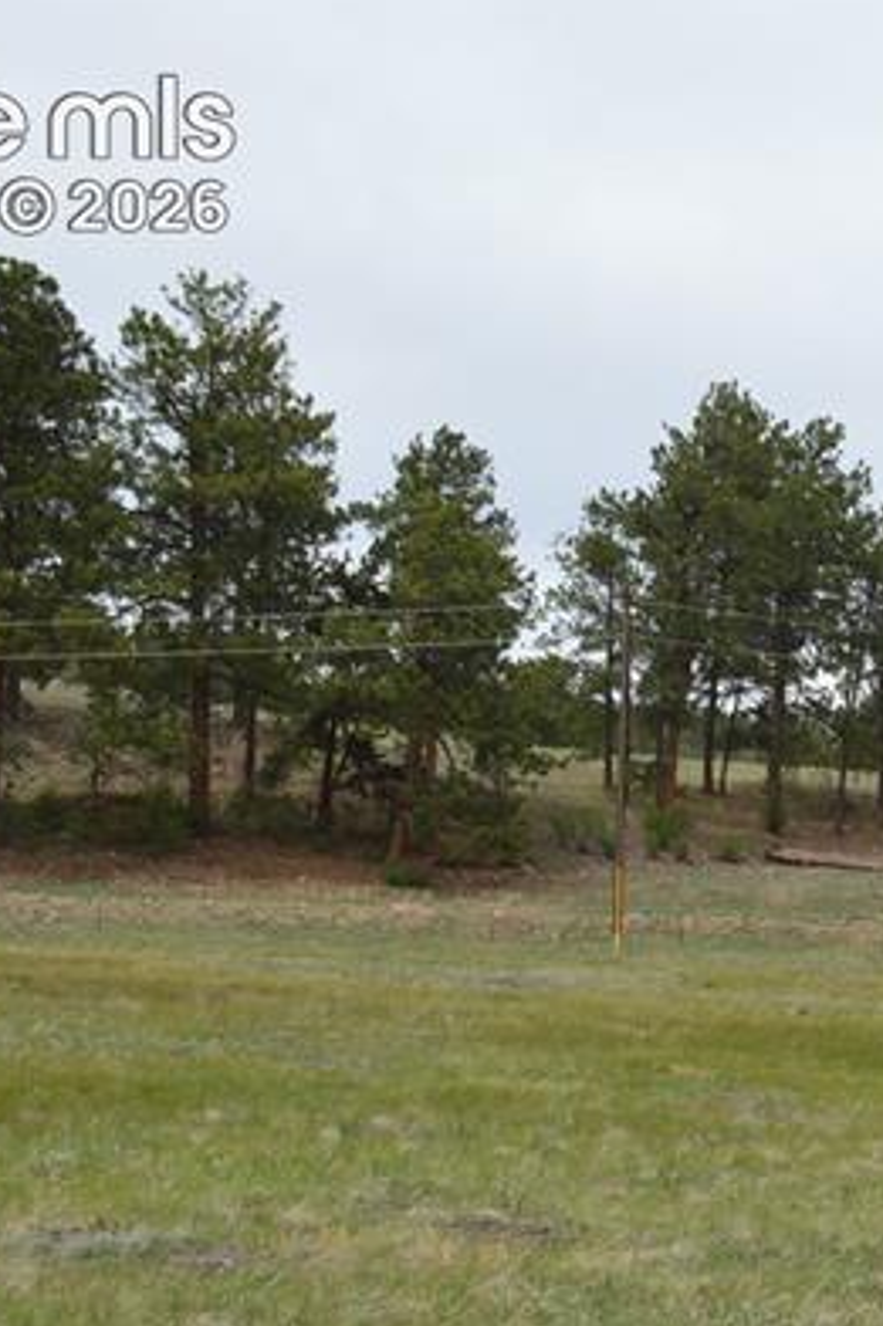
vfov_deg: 23.3
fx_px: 3167
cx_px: 1304
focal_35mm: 86
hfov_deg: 14.8
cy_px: 1082
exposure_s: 1/250
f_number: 8
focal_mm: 22
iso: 100
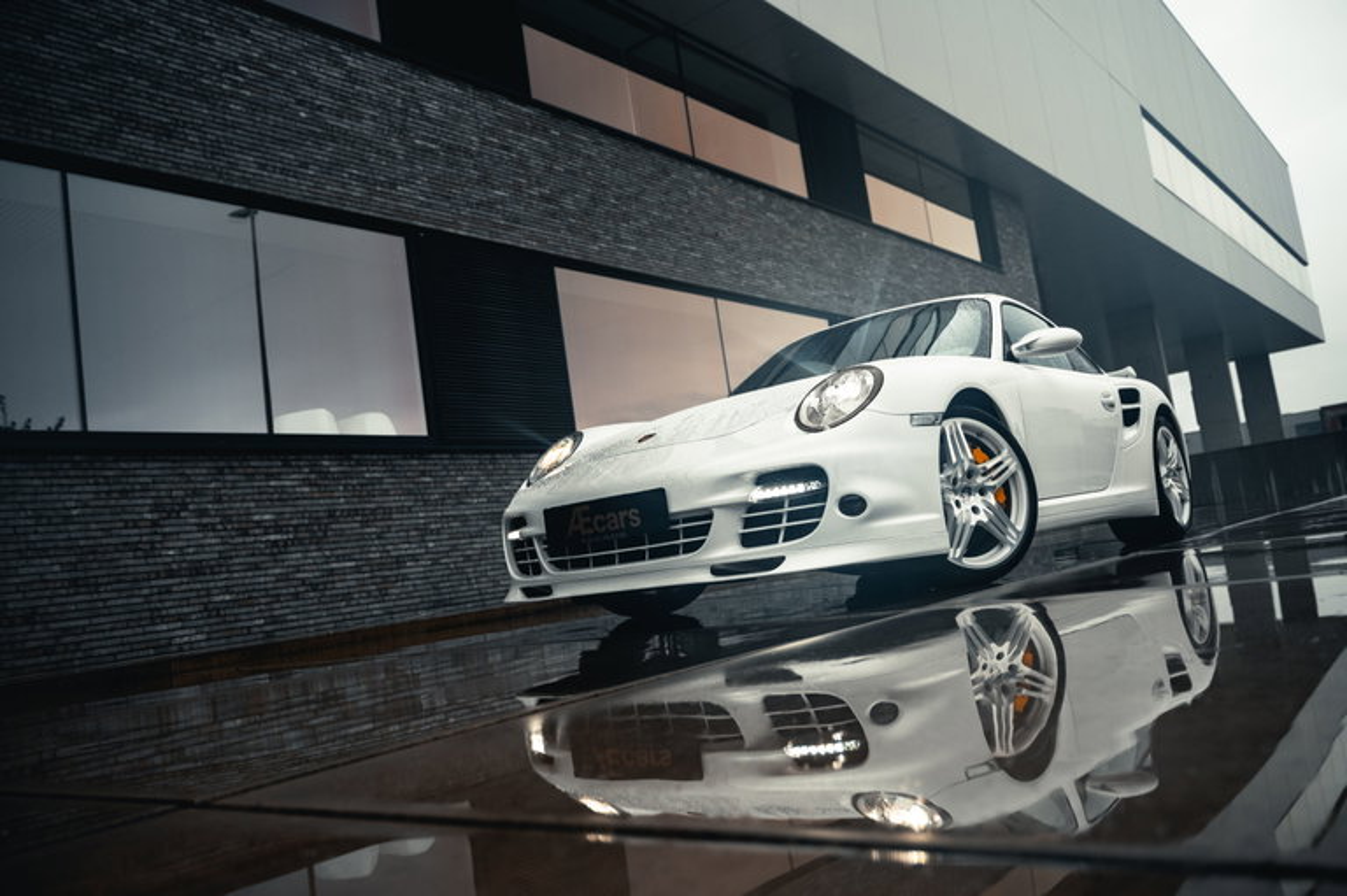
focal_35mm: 28
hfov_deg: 65.5
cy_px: 448
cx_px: 674
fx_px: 1047
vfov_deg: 46.3
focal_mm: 28
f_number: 2.8
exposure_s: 1/160
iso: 160
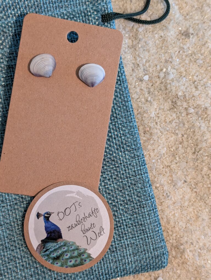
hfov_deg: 29.7
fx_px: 397
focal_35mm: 49
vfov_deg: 38.9
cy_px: 140
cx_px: 106
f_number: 1.68
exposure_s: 1/100
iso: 173
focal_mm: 6.9
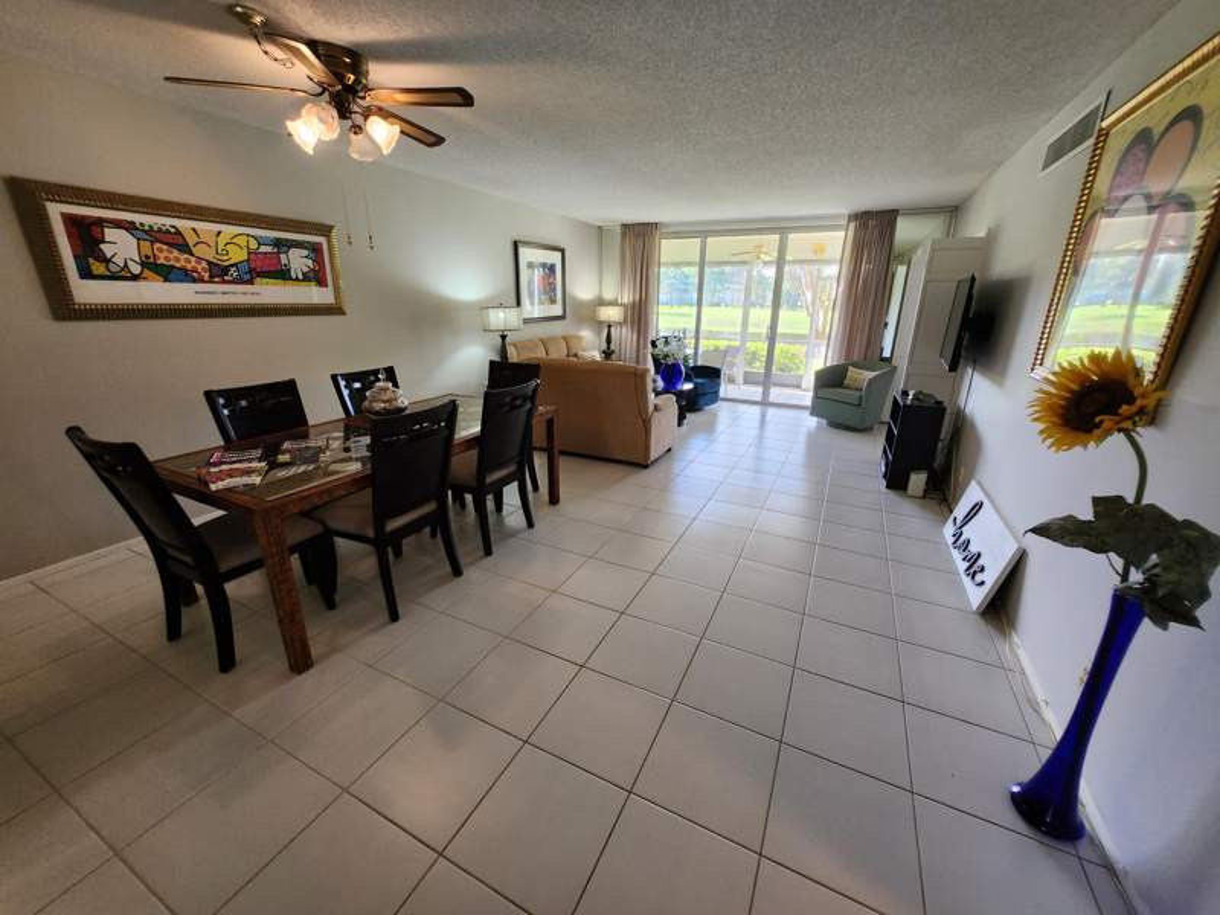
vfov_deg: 89.9
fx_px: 458
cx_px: 610
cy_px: 458
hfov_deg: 106.2
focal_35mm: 13
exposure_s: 1/60
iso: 160
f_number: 2.2
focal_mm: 1.74
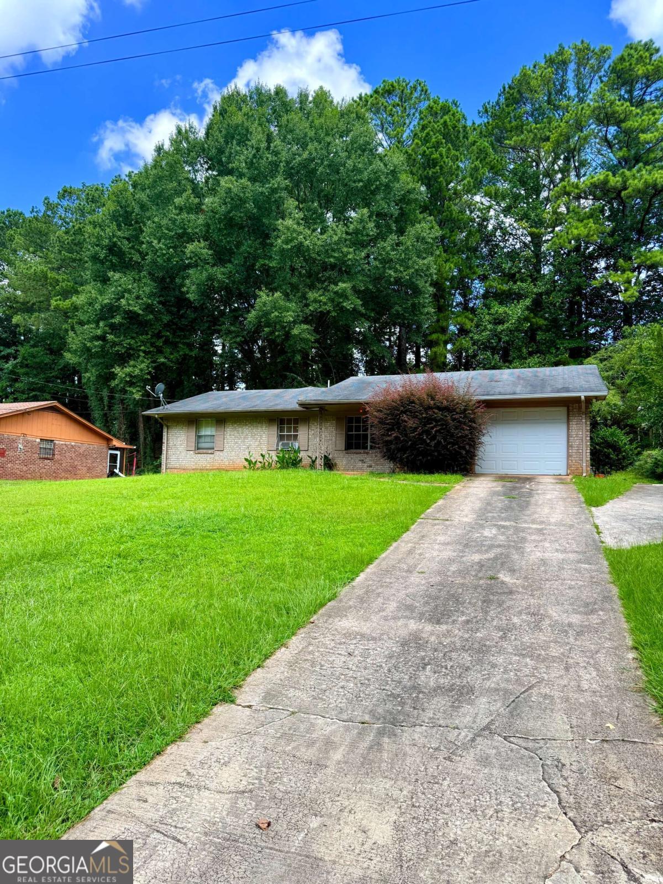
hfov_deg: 56.8
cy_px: 442
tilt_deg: +4.8
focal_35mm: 24
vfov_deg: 71.6
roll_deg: -0.6
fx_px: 613
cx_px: 332
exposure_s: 1/1156
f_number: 1.78
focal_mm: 6.76
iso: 100
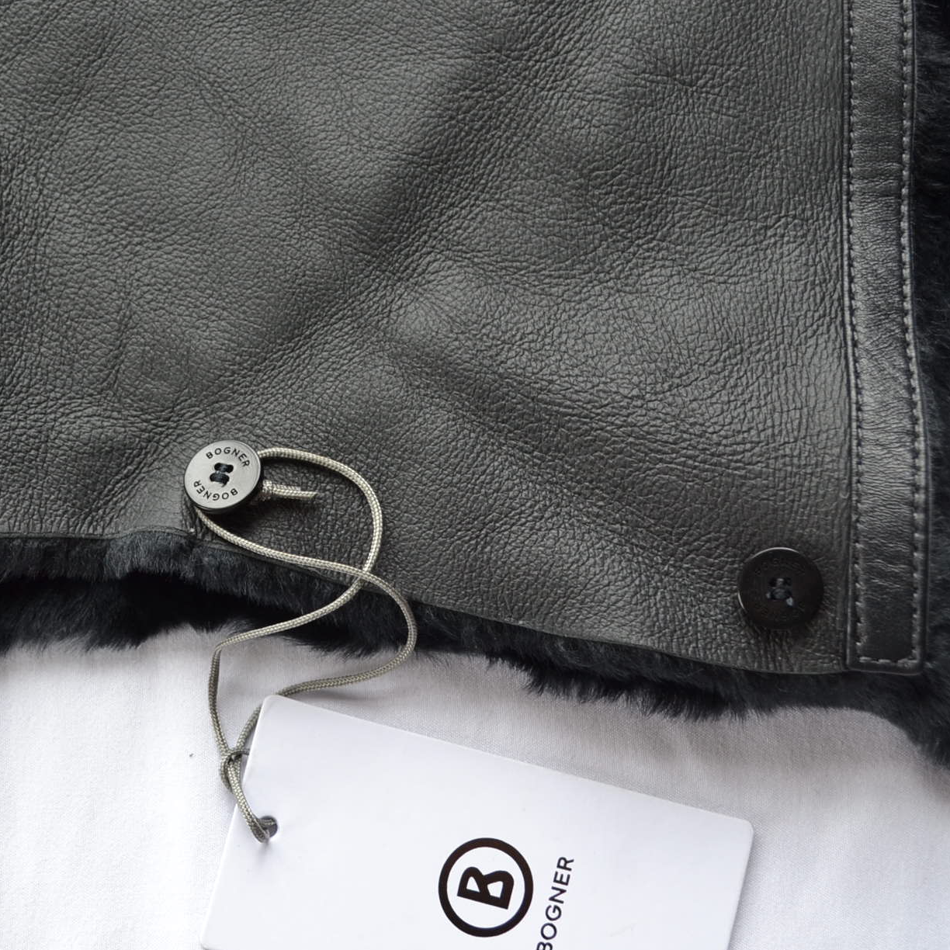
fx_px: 1490
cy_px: 471
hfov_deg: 34.9
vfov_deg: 35.4
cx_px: 283
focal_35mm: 48
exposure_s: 1/100
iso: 400
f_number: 5
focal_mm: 20
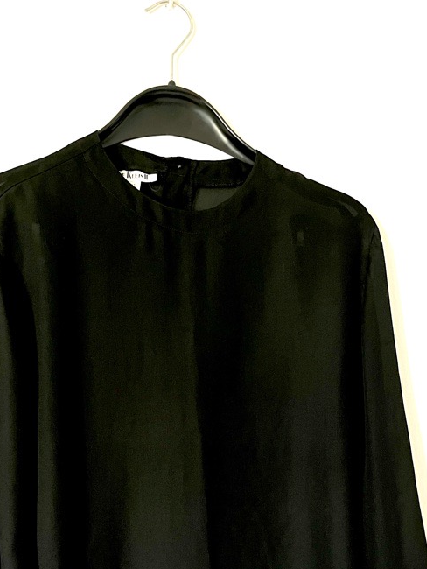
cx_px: 176
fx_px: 657
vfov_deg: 45.1
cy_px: 431
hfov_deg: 35.9
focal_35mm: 40
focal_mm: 5.1
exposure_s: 1/41
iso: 500
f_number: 1.6
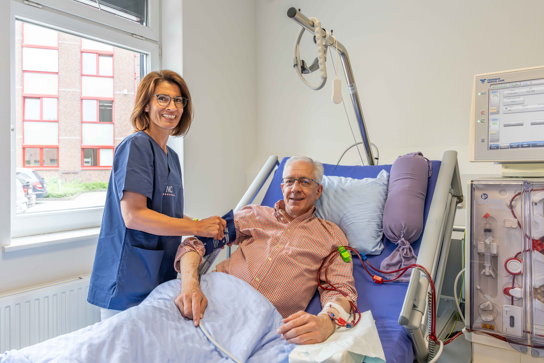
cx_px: 272
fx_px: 363
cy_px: 182
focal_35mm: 24
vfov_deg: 53.1
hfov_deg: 73.7
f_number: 5
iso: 1600
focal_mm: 24
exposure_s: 1/320
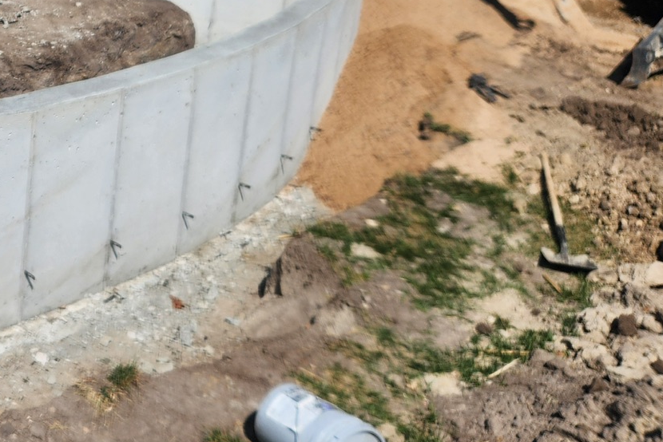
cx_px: -87
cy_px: -49
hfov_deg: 30.0
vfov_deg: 21.7
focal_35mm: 59
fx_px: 1087
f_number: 1.8
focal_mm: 5.4
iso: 20
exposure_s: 1/2216
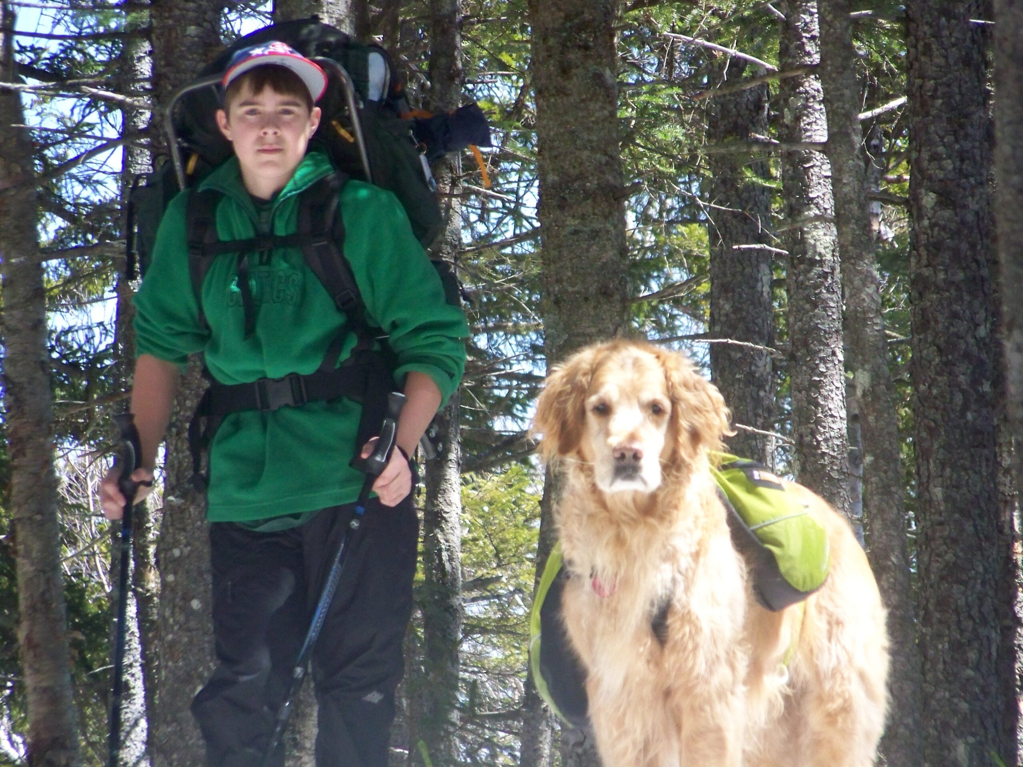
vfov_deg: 4.1
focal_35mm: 366
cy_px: 384
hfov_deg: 5.4
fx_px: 10816
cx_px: 512
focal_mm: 60.8
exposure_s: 1/500
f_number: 4.5
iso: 250
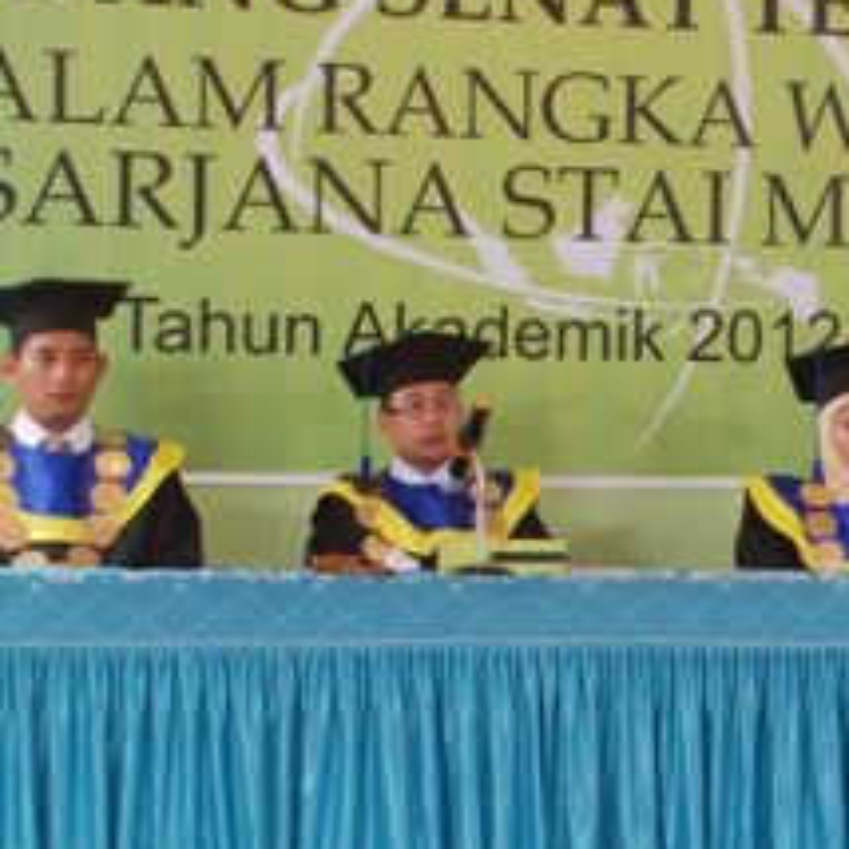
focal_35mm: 154
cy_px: 450
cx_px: 1129
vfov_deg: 11.3
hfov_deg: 11.1
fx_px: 4273
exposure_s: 1/80
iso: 640
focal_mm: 32
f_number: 5.6
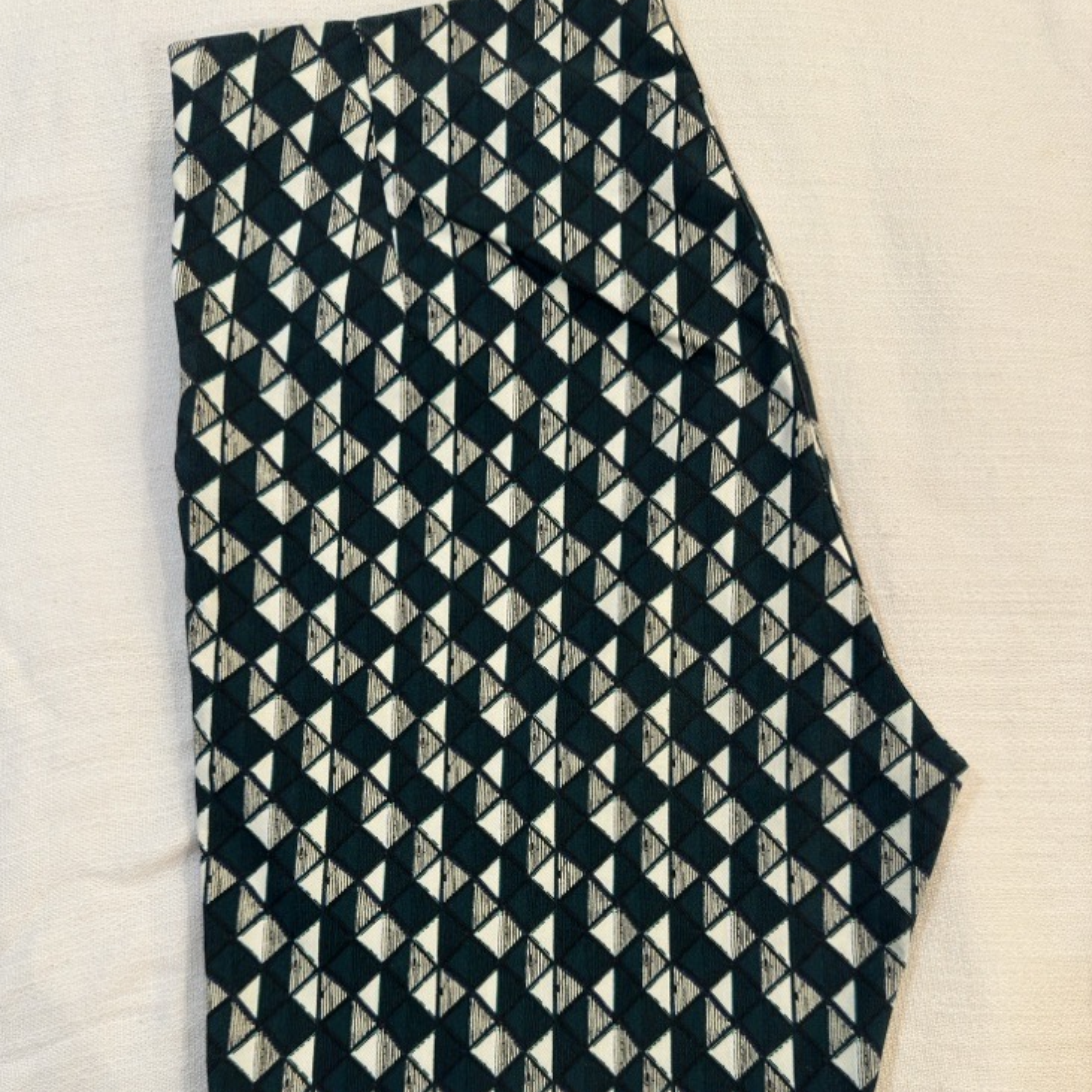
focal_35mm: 29
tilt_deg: -82.0
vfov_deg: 54.9
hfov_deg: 55.6
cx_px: 536
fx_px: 1035
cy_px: 689
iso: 250
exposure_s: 1/60
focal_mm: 6.86
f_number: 1.78
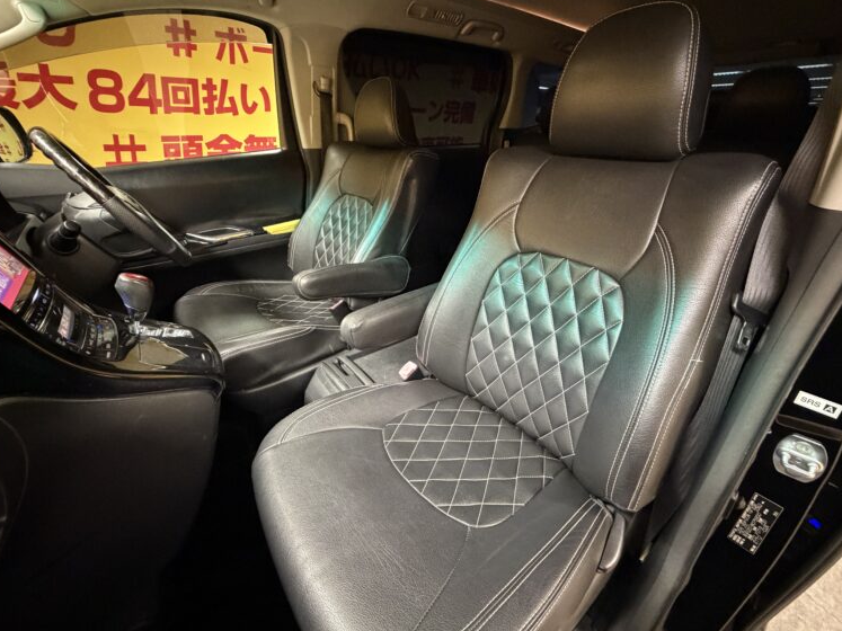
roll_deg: -0.6
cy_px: 302
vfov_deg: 81.7
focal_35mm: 15
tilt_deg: -25.5
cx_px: 436
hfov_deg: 98.1
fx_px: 365
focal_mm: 2.22
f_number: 2.2
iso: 1000
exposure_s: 1/33
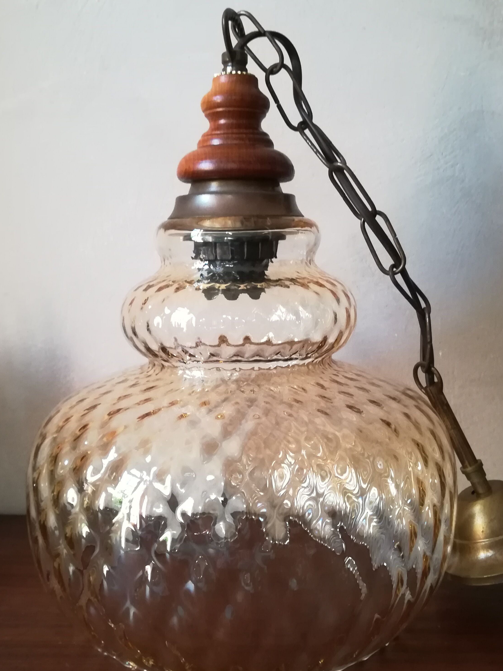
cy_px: 365
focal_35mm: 35
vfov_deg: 52.6
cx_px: 257
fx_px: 678
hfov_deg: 40.7
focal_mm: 3.83
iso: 500
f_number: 2.2
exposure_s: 1/25
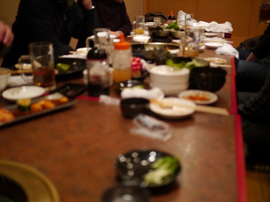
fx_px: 312
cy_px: 101
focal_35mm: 40
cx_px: 135
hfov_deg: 46.8
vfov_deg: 36.0
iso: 800
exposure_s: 1/60
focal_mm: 20
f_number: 1.7
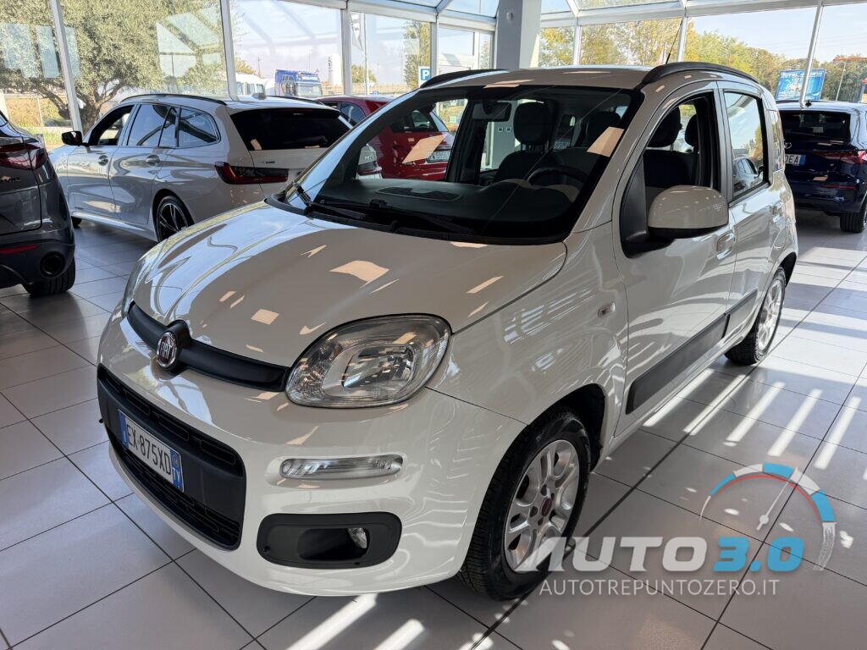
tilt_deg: -20.1
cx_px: 434
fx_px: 601
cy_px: 325
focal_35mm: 24
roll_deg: -0.2
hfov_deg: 71.6
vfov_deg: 56.8
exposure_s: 1/532
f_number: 1.78
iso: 100
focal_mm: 6.76
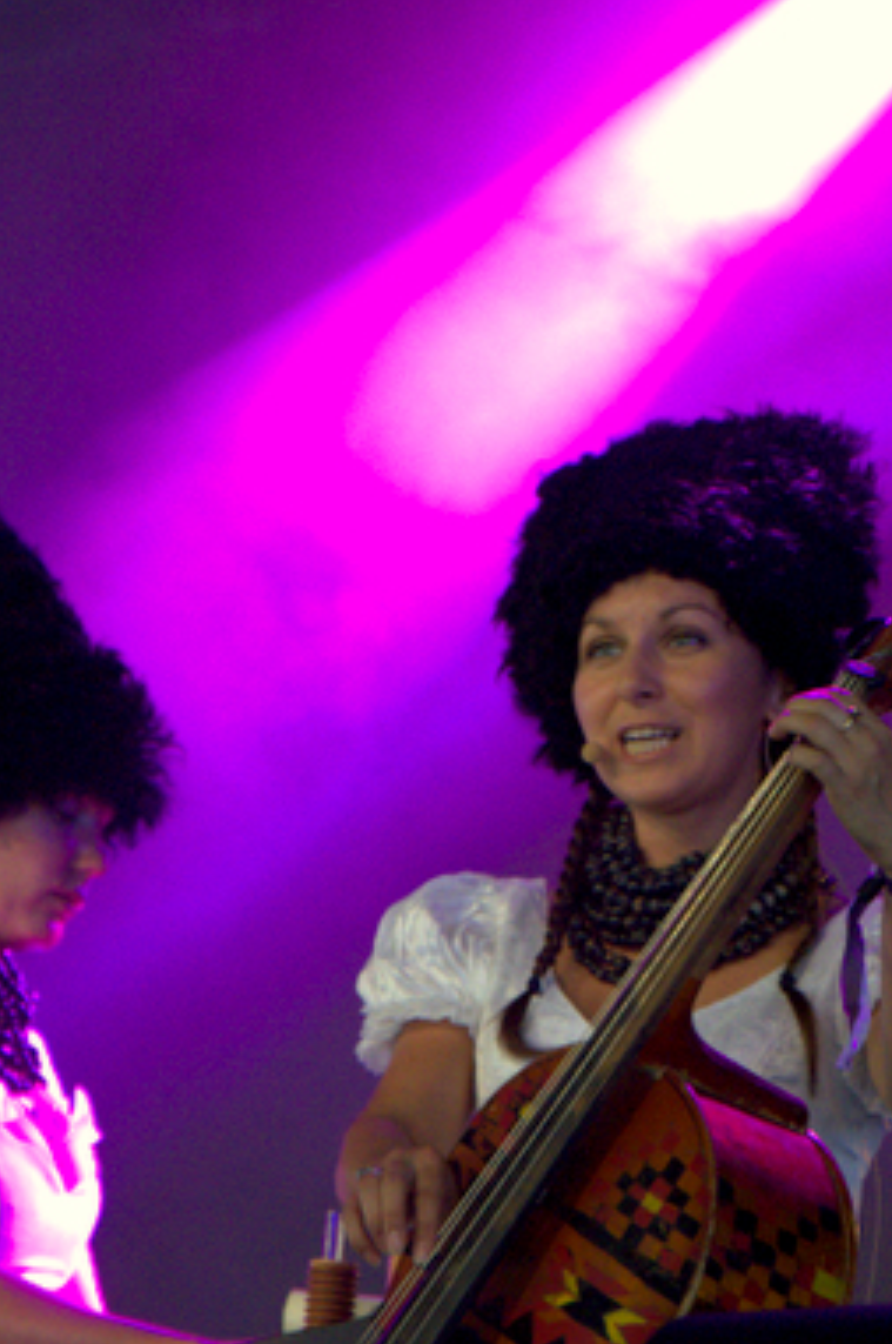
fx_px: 9726
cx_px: 501
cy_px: 811
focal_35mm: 261
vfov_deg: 7.9
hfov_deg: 5.3
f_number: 5.6
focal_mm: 92
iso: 5000
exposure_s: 1/125
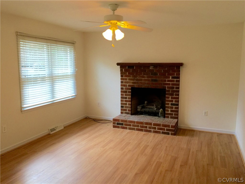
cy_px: 92
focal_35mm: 29
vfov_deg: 48.2
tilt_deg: -7.1
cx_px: 122
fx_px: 205
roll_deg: +0.5
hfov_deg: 61.7
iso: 32
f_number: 2.2
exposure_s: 1/40
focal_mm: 4.15
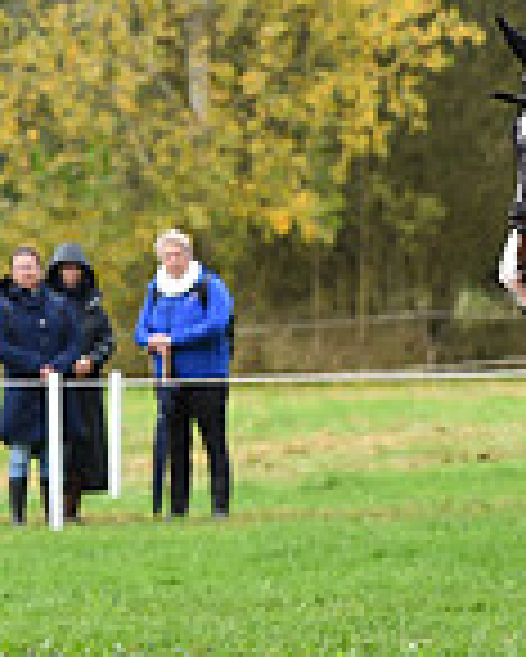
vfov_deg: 4.5
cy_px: 288
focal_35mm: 431
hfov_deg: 3.6
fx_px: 8378
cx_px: 1061
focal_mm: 116
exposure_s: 1/1250
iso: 900
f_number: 4.5
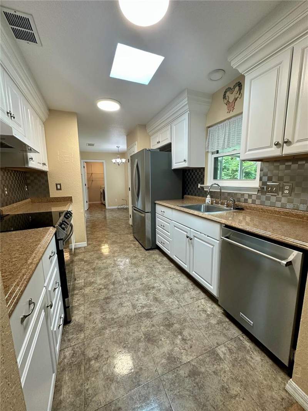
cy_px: 206
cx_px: 154
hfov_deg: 85.7
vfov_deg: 102.1
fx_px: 166
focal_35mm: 14
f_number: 2.2
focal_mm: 2.22
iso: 250
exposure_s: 1/120
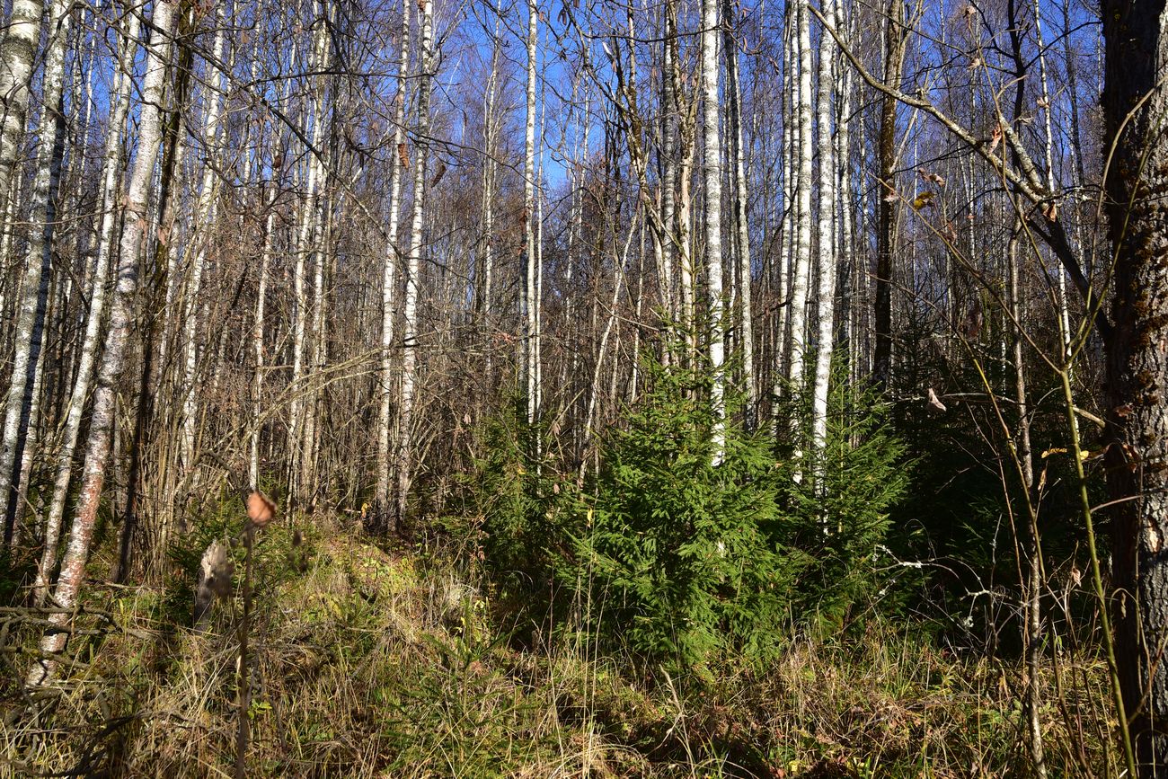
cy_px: 390
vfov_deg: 27.0
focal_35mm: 50
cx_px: 584
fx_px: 1622
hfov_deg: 39.6
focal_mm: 50
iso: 160
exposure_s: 1/160
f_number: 10
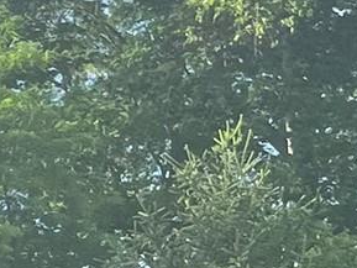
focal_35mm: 184
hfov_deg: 9.2
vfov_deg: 7.9
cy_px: 453
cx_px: -597
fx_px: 1898
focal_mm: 5.1
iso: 50
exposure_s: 1/1266
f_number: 1.6
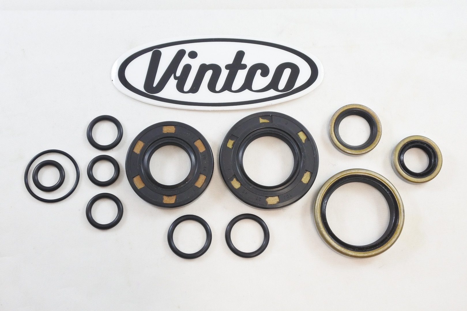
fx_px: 506
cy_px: 156
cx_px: 234
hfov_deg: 49.6
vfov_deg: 34.2
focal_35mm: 39
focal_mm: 14.7
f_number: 4.2
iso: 560
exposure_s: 1/125
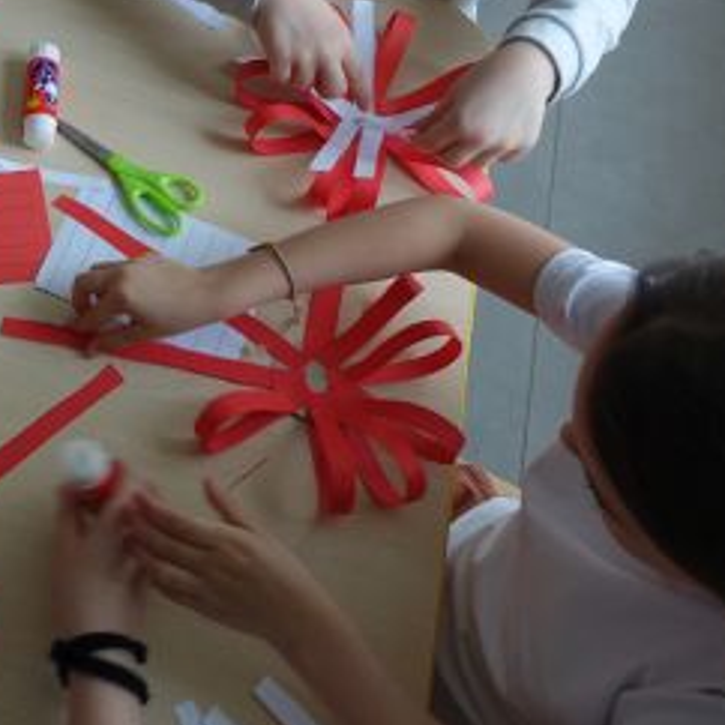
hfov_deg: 29.0
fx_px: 1280
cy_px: 94
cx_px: -45
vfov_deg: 30.5
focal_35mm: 54
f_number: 2.8
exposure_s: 1/50
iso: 125
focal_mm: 8.8
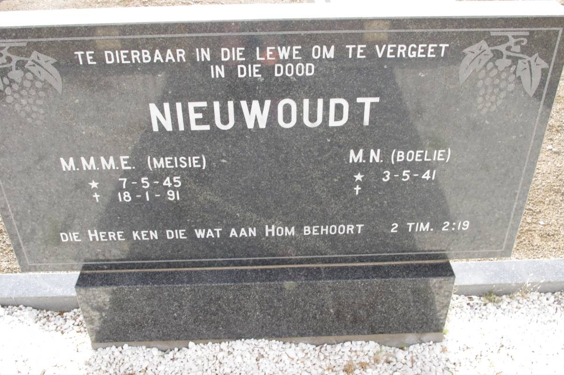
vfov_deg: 36.8
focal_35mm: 36
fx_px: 563
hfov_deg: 53.2
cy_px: 188
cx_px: 282
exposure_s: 1/125
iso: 800
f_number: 11
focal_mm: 24.38
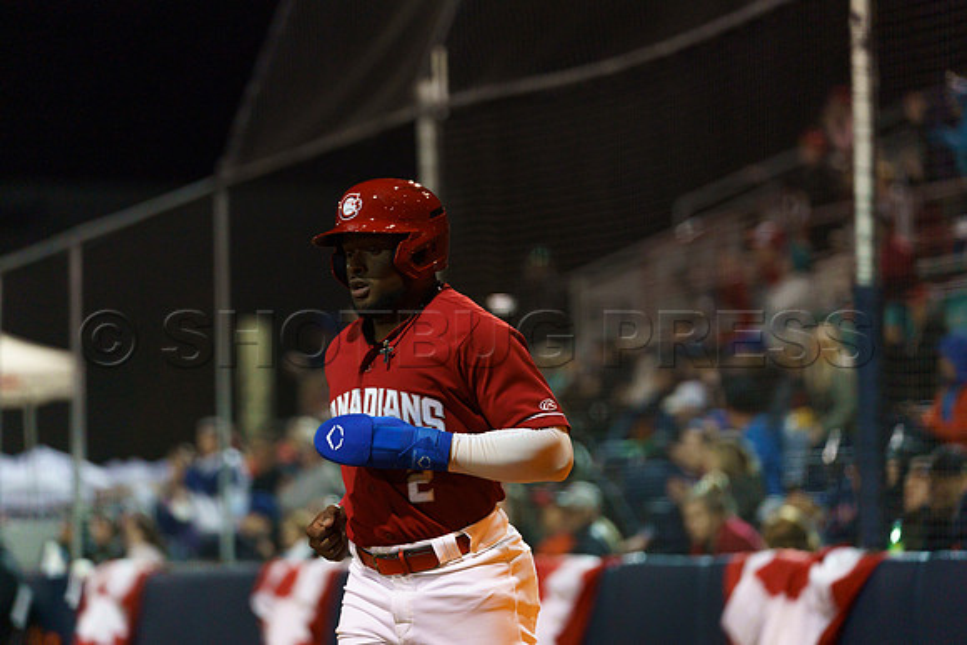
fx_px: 4487
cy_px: 322
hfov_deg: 12.3
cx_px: 484
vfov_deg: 8.2
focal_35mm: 167
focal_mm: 167
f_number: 3.2
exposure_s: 1/1000
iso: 2000
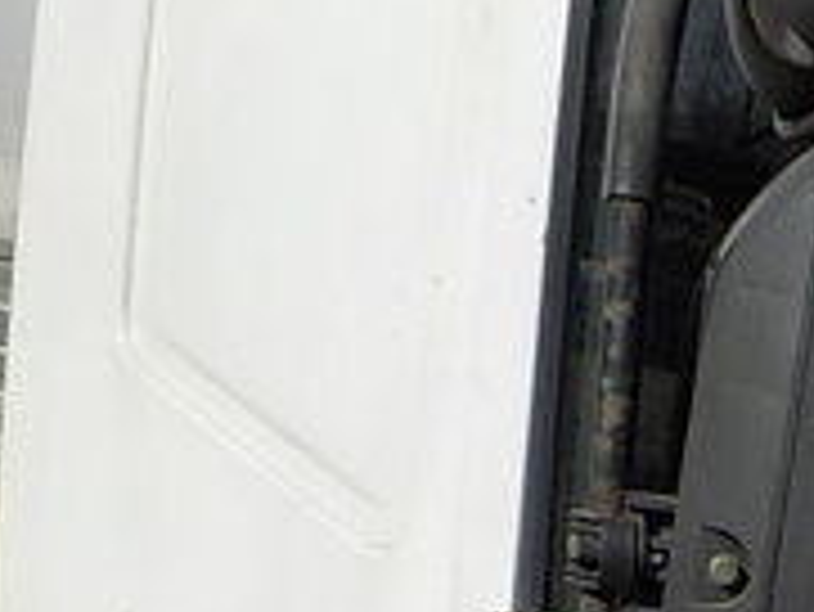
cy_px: 882
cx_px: 1147
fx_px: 2494
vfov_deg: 13.3
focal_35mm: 106
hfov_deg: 17.1
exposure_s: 1/1600
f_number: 3.3
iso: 125
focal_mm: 4.1
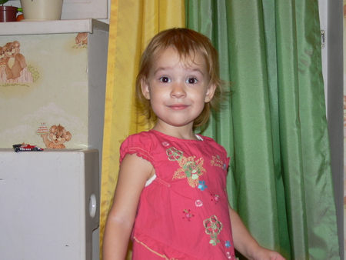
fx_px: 690
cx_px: 173
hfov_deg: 28.1
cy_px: 130
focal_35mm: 69
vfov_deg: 21.3
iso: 100
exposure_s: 1/30
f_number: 3.2
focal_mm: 12.6
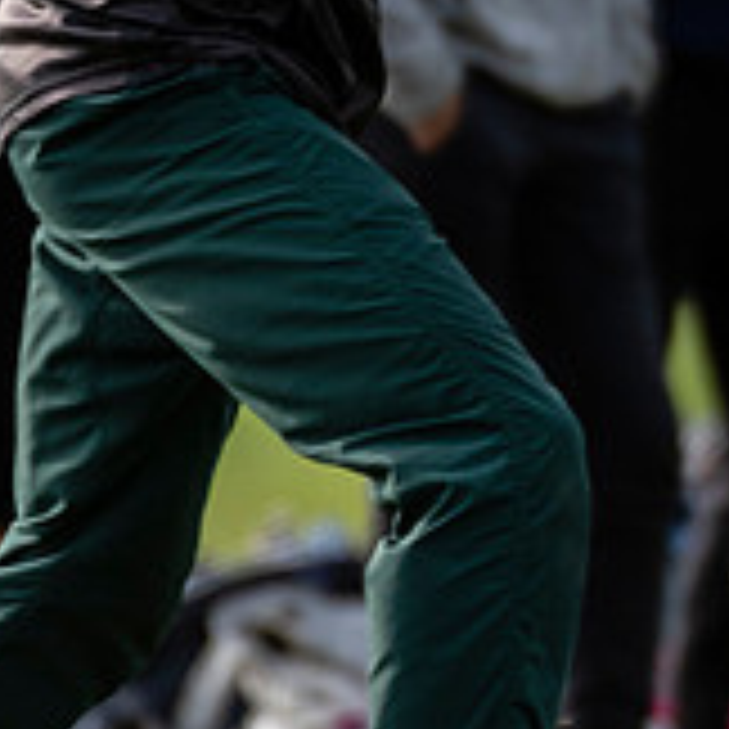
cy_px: -125
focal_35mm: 2472
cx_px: 985
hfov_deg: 0.7
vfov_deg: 0.7
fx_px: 58898
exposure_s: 1/1000
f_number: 4
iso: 280
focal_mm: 400
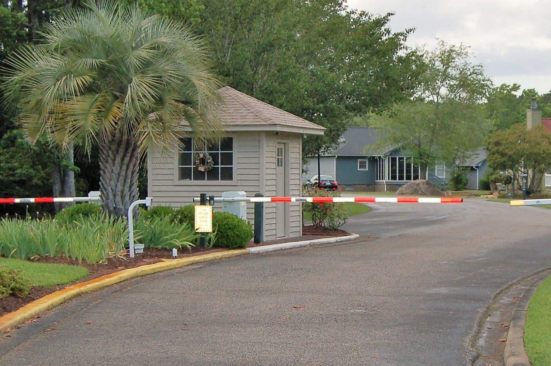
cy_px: 167
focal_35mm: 90
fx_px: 1376
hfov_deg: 22.4
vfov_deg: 15.2
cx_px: 408
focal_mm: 30
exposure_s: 1/500
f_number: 5.6
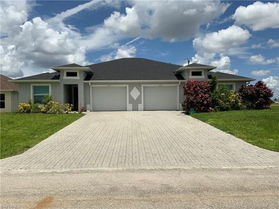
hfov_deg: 61.7
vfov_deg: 48.2
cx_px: 140
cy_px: 104
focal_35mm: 29
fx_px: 234
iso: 20
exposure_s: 1/5263
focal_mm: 3
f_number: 1.8
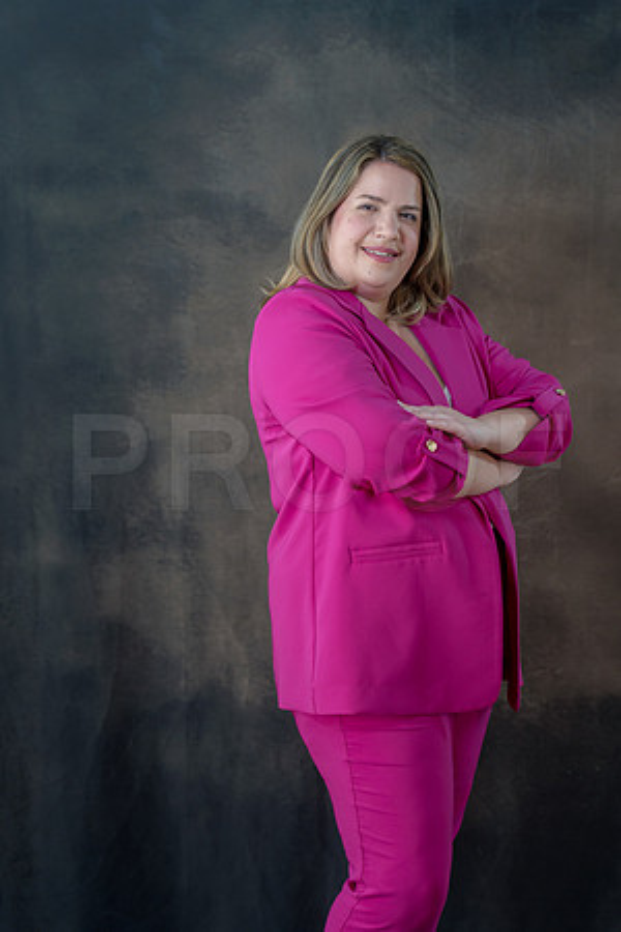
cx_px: 310
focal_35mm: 104
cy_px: 466
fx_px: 2691
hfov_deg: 13.2
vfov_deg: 19.6
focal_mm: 104
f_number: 4.5
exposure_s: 1/100
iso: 400
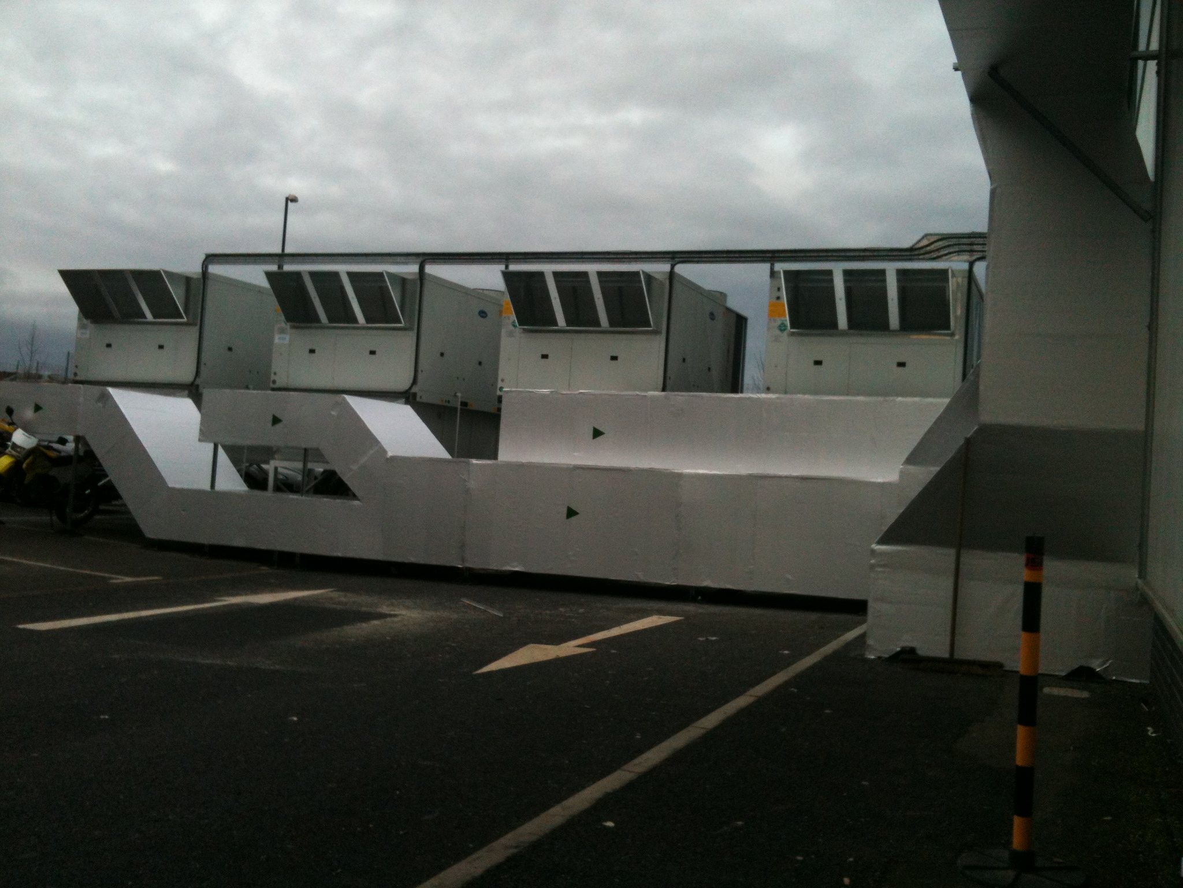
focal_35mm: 35
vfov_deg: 40.7
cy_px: 444
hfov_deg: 52.6
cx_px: 592
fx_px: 1196
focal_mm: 3.85
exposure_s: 1/120
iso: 100
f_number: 2.8
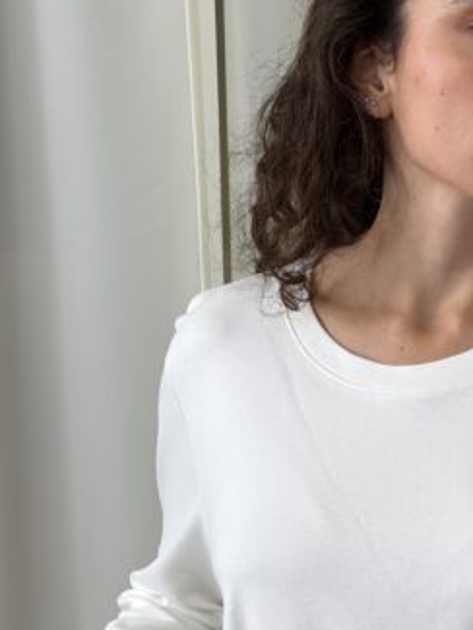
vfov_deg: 16.5
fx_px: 2148
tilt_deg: -11.9
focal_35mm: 118
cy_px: 574
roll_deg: -1.2
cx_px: 467
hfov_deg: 12.4
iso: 100
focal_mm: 6.76
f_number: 1.78
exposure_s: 1/115
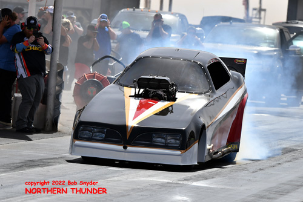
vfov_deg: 5.2
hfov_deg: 7.8
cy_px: 101
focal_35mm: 262
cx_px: 152
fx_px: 2211
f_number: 5.6
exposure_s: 1/1000
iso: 160
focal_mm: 175
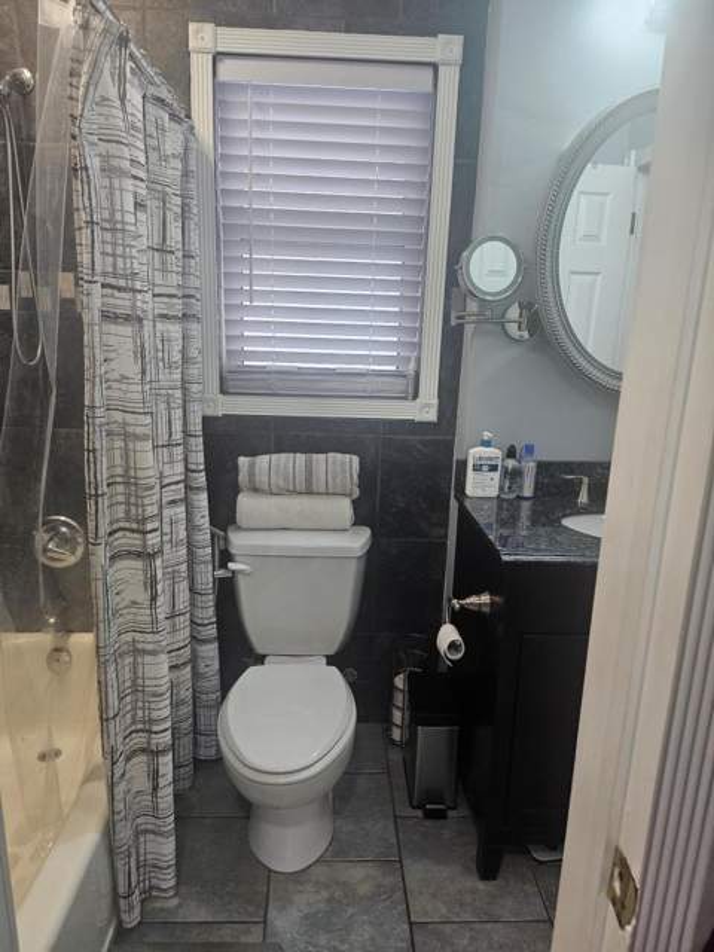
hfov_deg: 56.8
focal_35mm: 24
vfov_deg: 71.6
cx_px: 357
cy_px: 476
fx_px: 660
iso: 640
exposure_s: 1/120
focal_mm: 5
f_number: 1.8
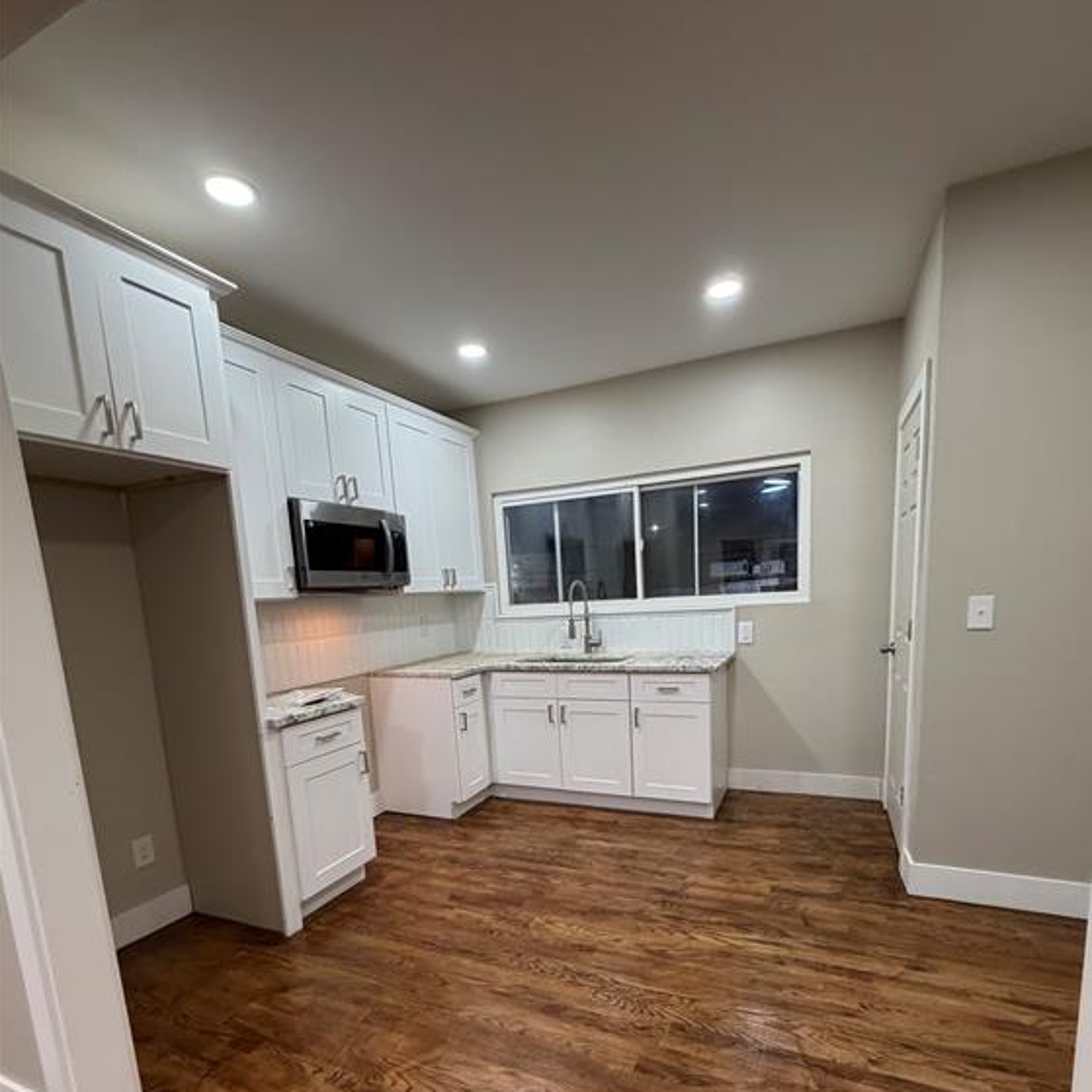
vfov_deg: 82.2
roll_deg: +0.7
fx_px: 607
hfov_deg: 83.9
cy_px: 692
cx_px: 561
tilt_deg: -11.0
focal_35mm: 17
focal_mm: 2.22
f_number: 2.2
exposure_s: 1/60
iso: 250
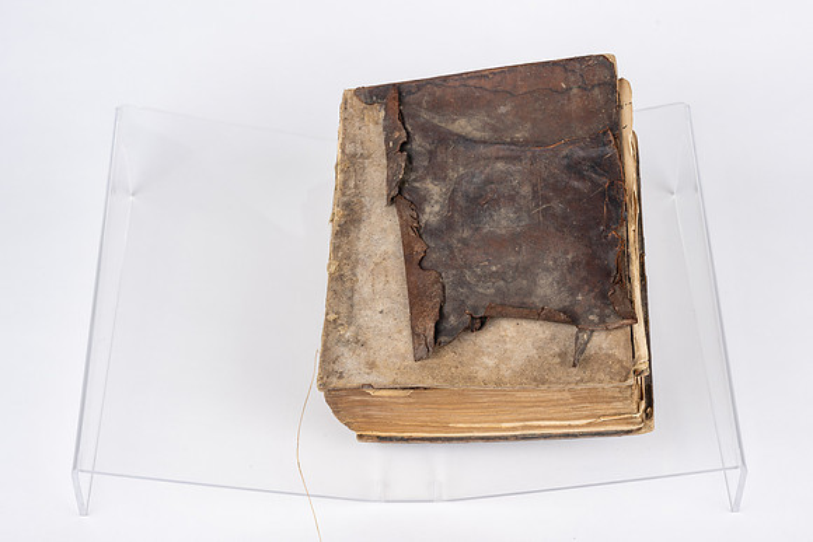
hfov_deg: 33.4
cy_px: 271
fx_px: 1355
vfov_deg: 22.6
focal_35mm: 60
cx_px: 406
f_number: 13
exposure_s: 1/125
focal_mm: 60
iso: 100
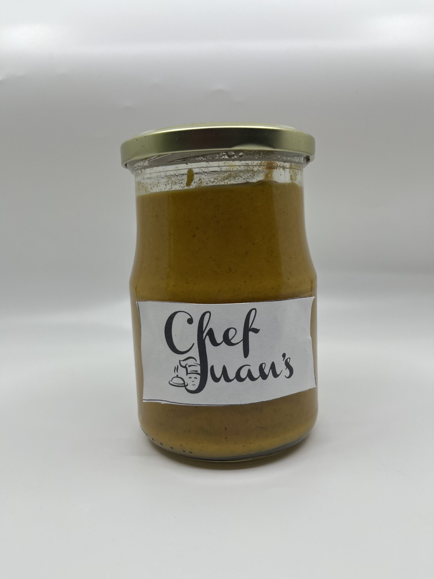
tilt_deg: -8.6
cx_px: 217
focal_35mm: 26
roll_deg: +2.5
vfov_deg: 67.3
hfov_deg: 53.1
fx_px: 435
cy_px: 290
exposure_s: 1/457
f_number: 1.6
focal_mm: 5.1
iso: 50
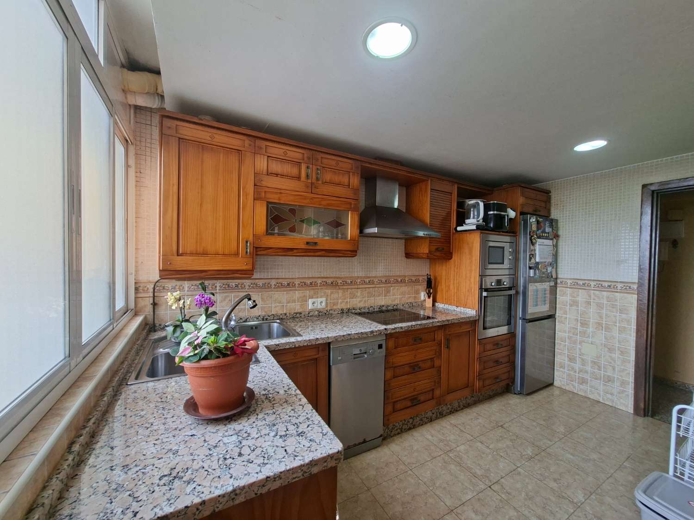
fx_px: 261
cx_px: 347
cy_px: 260
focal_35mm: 13
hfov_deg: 106.2
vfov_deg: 89.9
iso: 40
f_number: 2.2
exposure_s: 1/40
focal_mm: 1.74
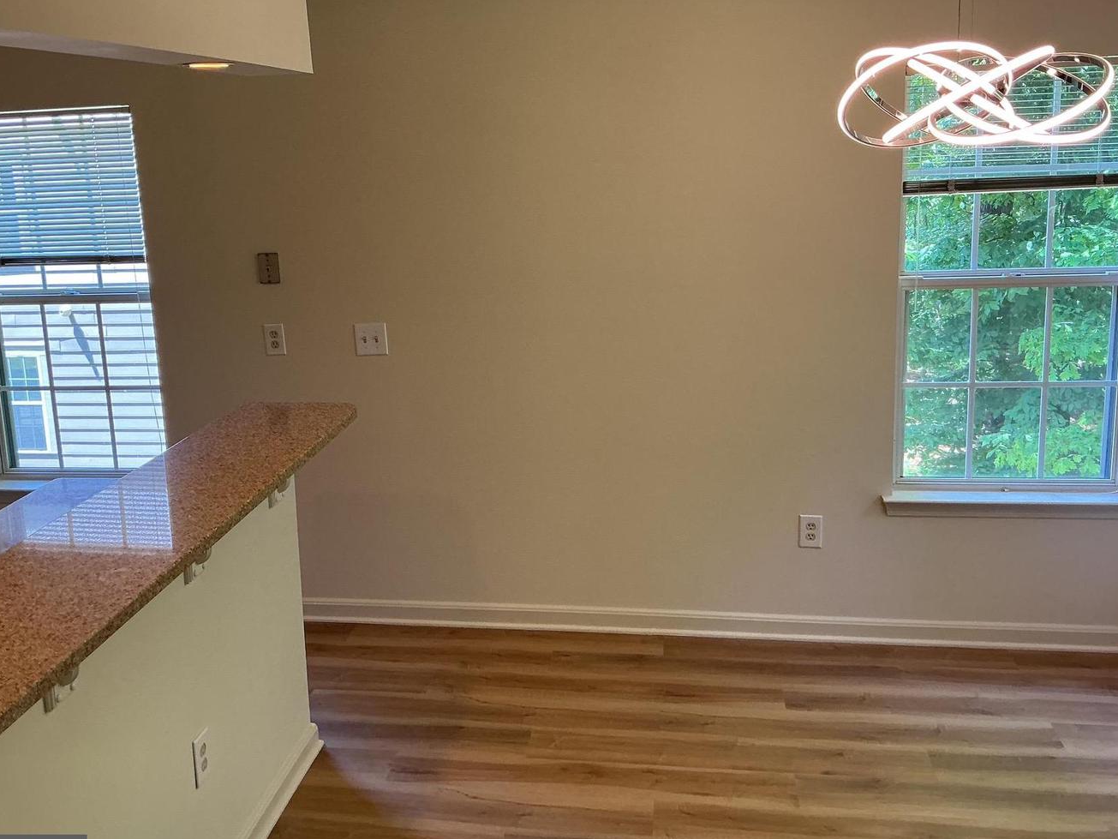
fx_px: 1034
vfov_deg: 44.2
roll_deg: +2.4
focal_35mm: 32
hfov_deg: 56.8
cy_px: 421
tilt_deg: -11.1
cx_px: 553
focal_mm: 3
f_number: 1.8
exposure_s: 1/60
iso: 50
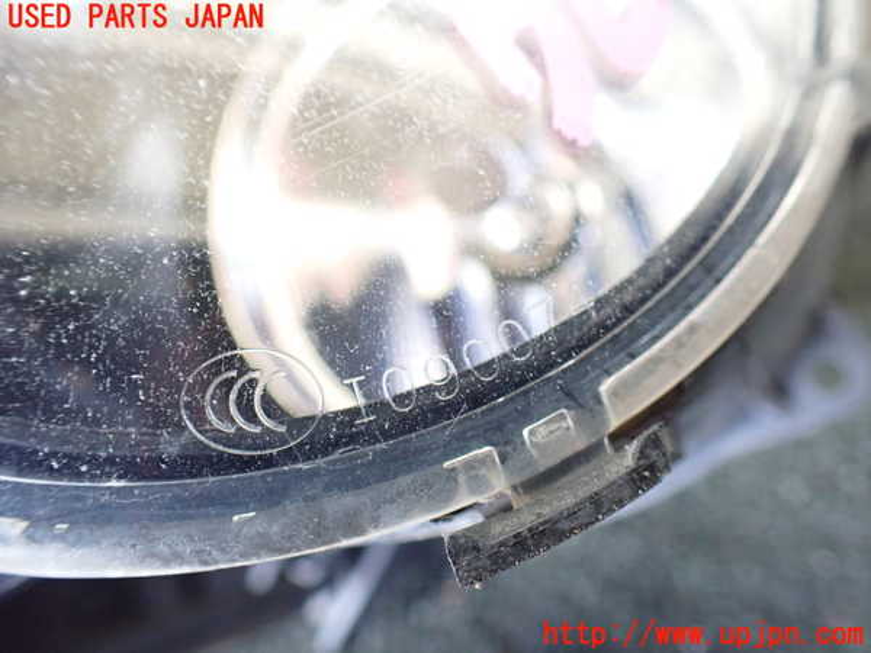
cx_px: 436
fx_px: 755
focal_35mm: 30
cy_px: 326
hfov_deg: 60.0
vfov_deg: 46.8
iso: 800
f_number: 2.3
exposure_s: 1/50
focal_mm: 5.4
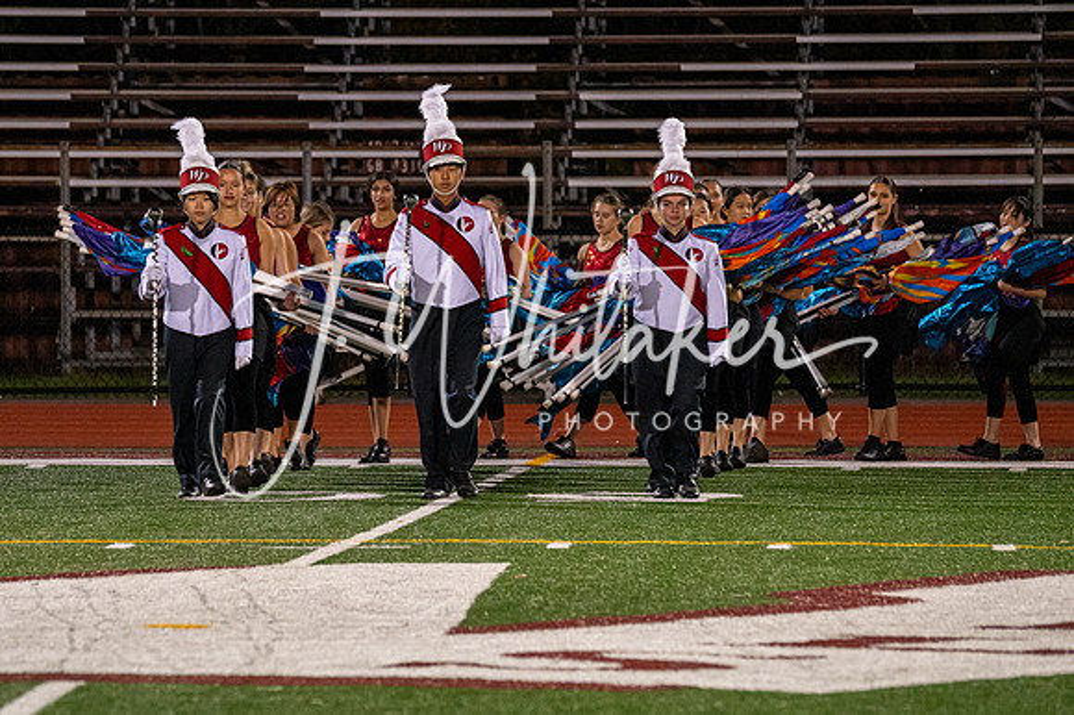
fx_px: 10797
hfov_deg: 5.7
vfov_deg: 3.8
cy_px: 412
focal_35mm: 362
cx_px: 423
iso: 6400
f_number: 6
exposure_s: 1/250
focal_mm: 270
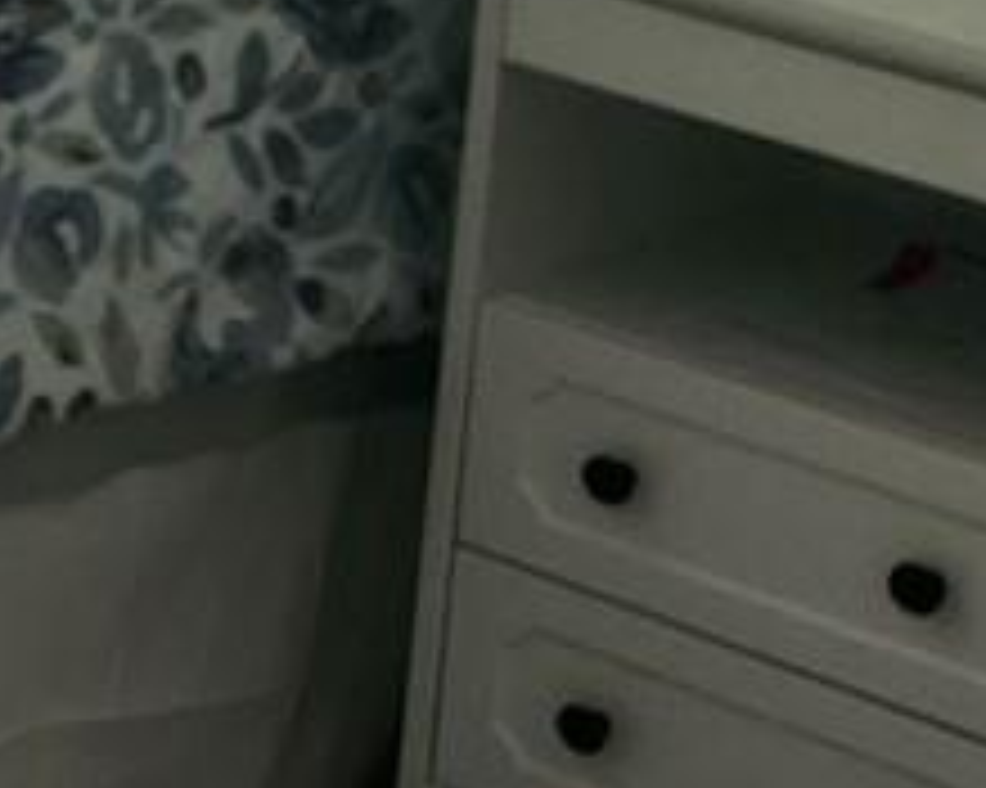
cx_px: -2350
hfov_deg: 8.7
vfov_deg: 9.0
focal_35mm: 164
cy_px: -684
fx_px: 4784
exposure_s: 1/180
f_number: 1.8
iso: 20
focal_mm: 5.4
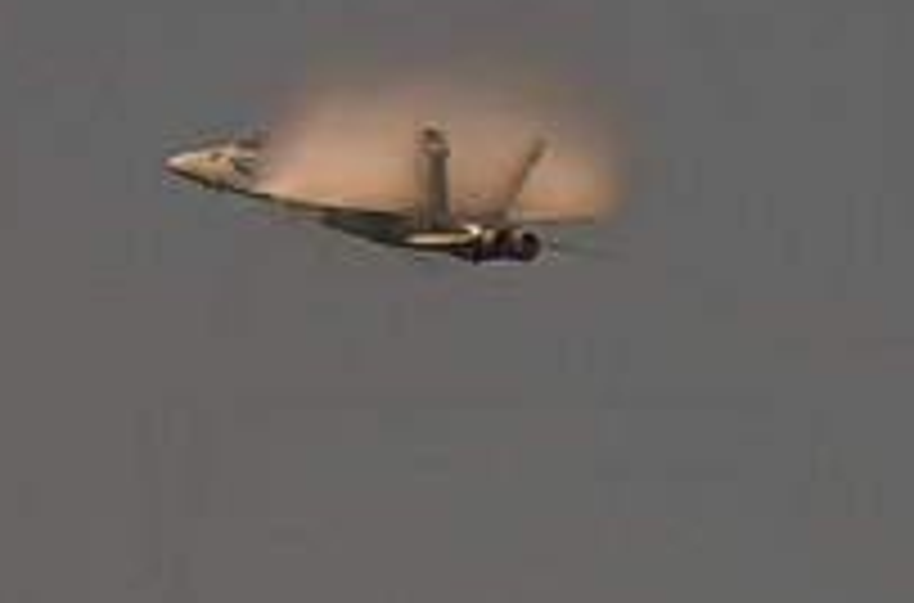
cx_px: 531
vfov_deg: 1.0
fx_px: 34700
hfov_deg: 1.5
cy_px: 302
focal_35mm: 1371
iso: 200
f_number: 9
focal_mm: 320
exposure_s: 1/1000
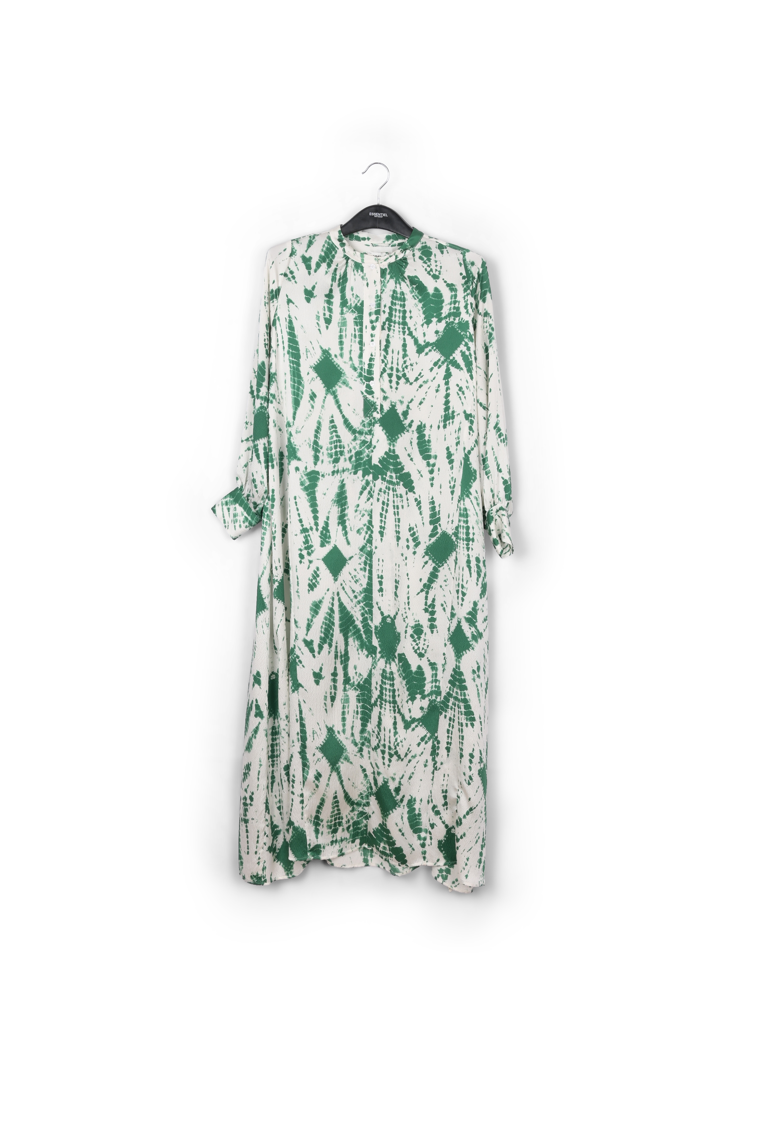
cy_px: 568
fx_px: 1169
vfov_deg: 51.9
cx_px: 379
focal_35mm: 37
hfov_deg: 35.9
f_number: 13
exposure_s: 1/160
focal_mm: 37
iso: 100
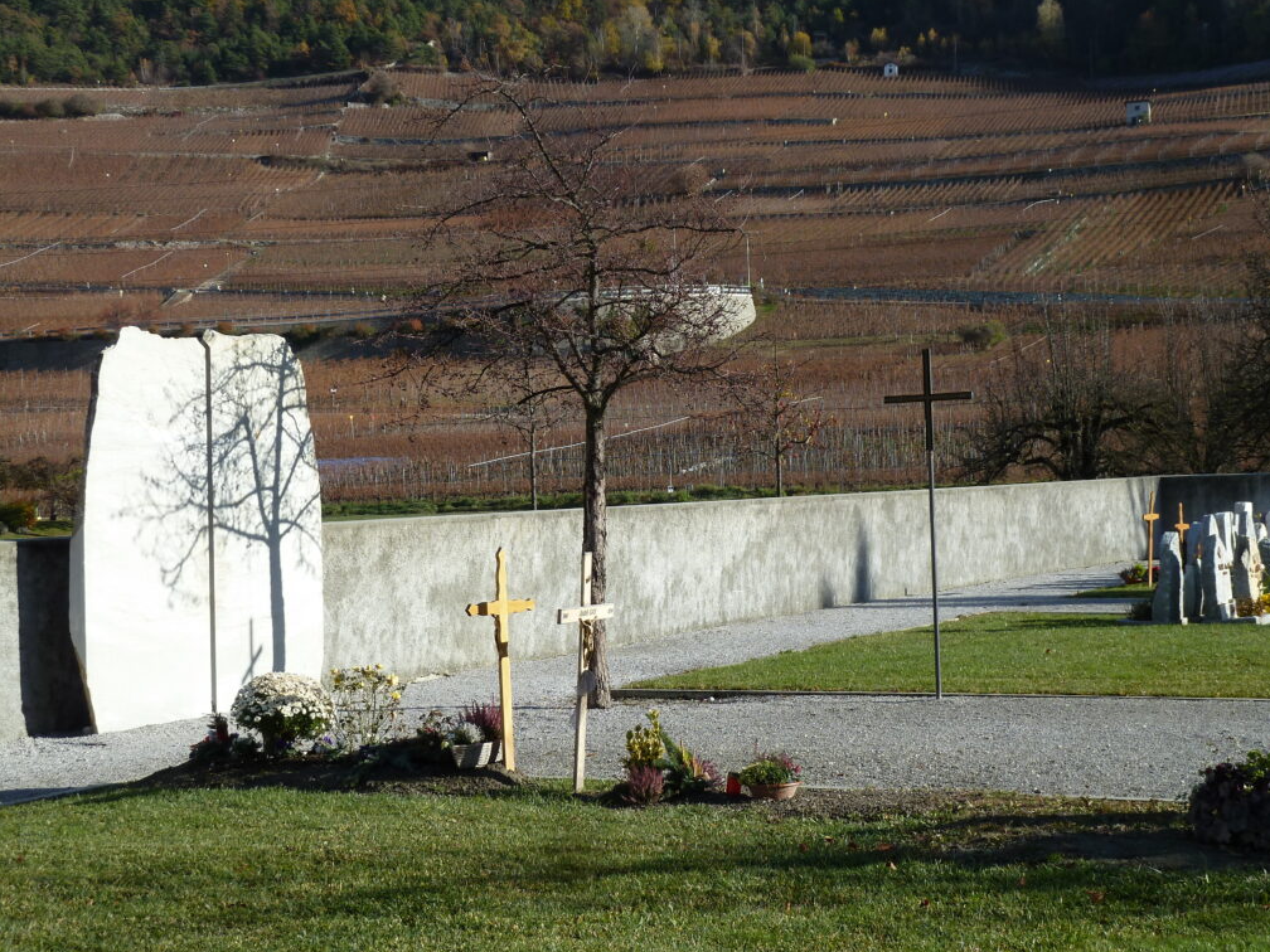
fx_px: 2348
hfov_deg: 30.3
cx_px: 643
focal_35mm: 64
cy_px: 471
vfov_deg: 22.9
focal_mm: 10.3
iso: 80
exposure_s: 1/500
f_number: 4
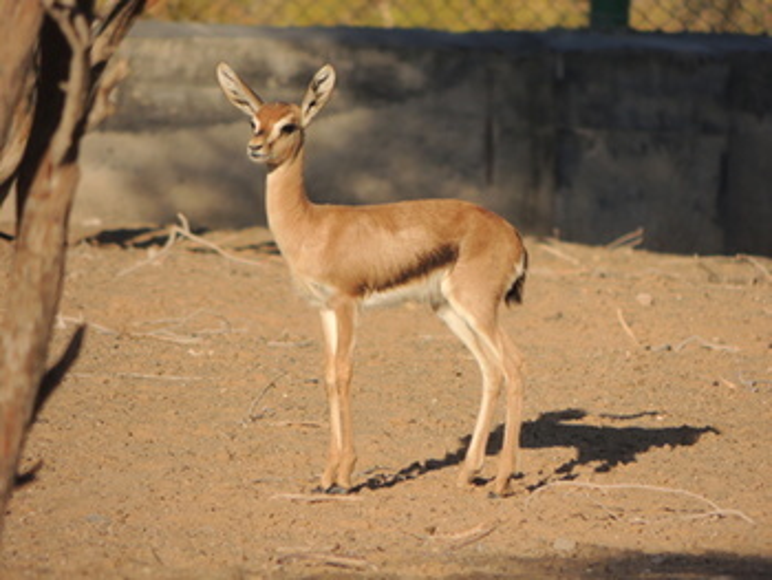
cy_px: 290
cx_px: 386
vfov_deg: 1.5
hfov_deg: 2.0
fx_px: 22317
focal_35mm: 1000
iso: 125
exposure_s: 1/500
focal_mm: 180
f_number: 5.9
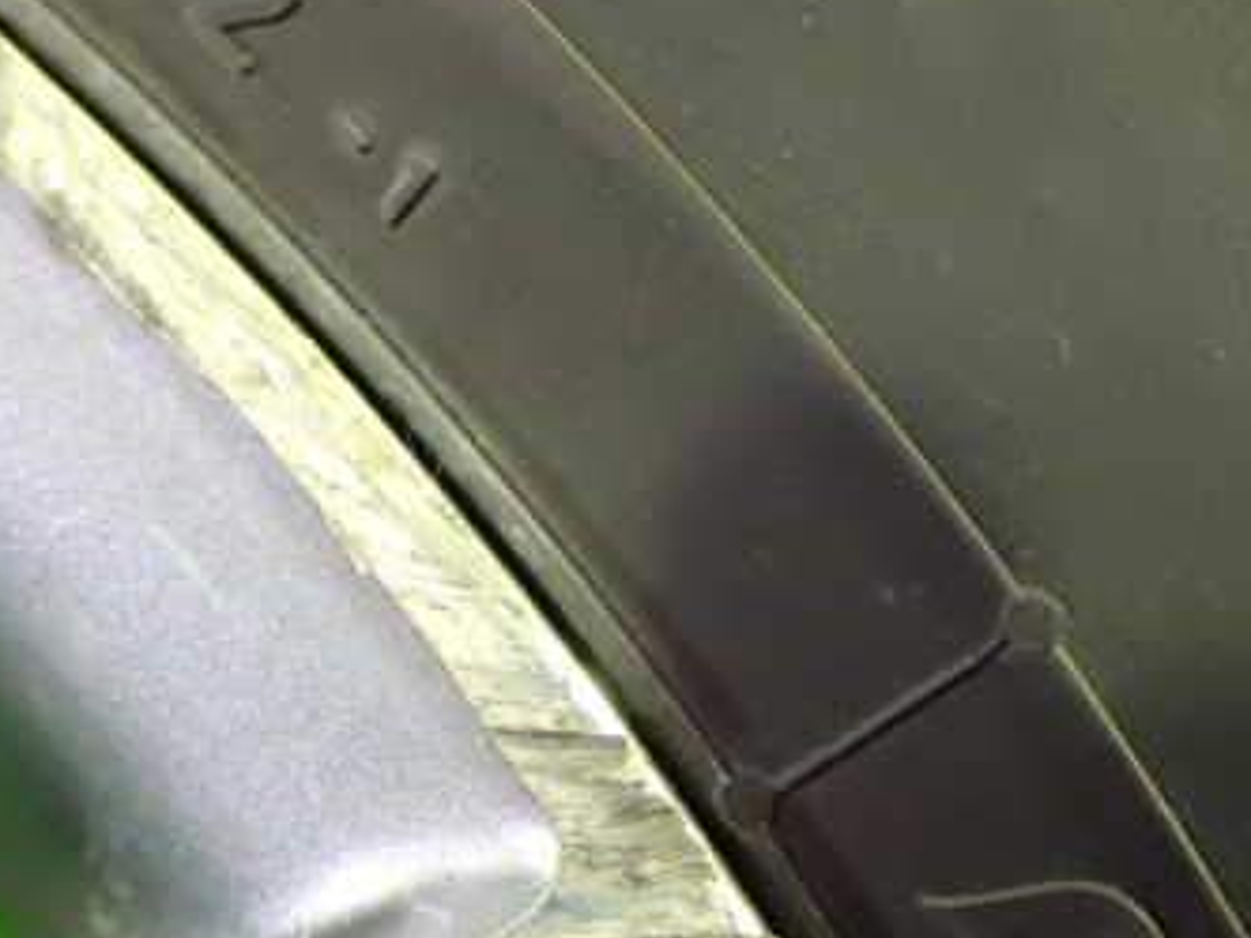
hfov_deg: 26.3
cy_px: 554
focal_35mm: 74
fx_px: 2674
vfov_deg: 19.9
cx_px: 486
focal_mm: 7.31
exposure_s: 1/30
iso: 1600
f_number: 2.8
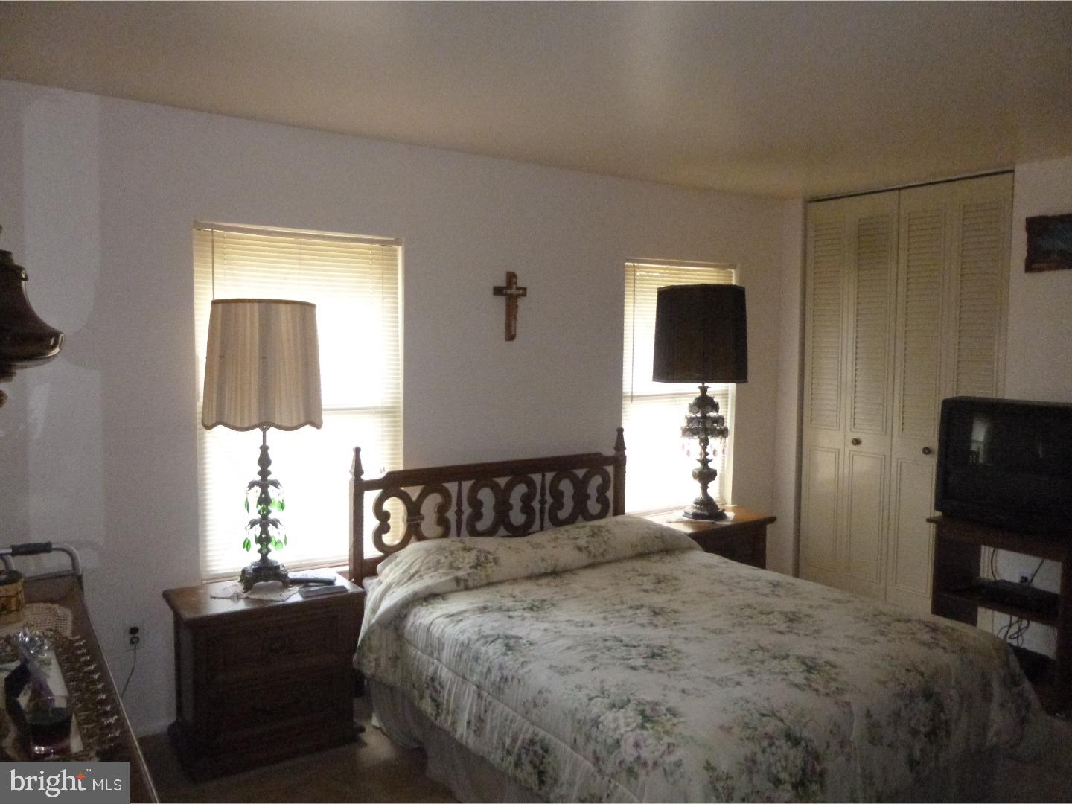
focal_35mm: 25
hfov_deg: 69.4
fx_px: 774
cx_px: 536
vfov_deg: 54.9
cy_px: 402
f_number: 3.1
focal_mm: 4.5
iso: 800
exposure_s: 1/60
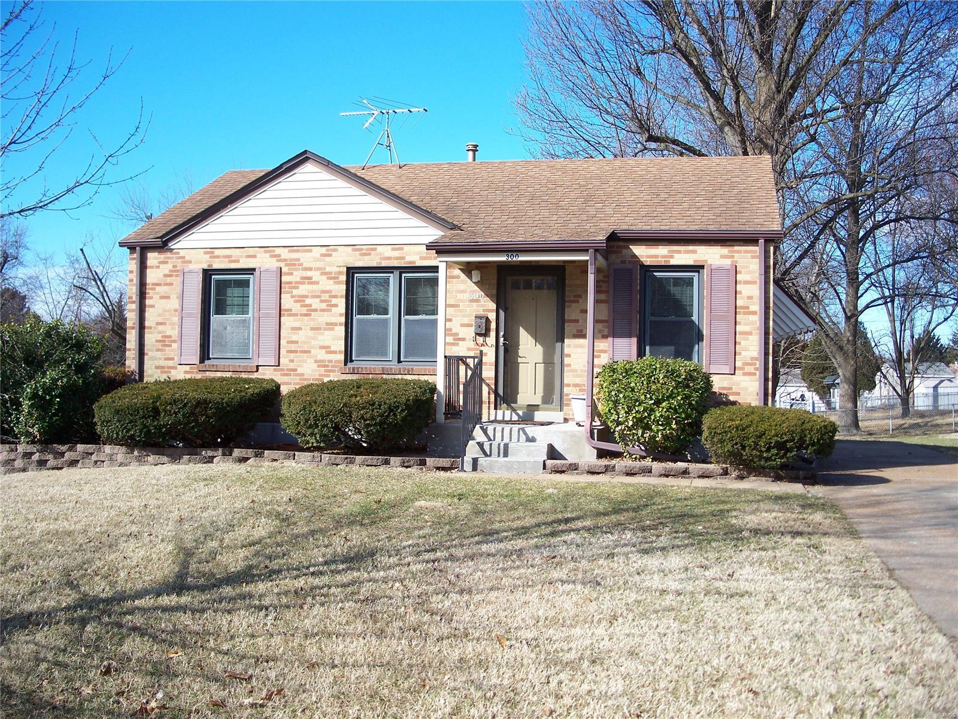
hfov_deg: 50.1
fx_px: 1024
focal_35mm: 37
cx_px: 479
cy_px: 360
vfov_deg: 38.7
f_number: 2.8
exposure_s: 1/400
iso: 64
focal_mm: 7.8
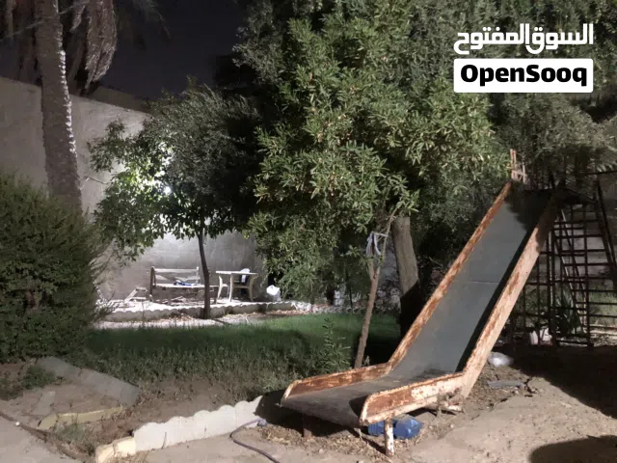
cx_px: 308
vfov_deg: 49.7
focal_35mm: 28
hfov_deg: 63.4
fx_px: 499
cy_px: 232
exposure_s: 1/4
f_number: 1.8
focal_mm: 3.99
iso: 320
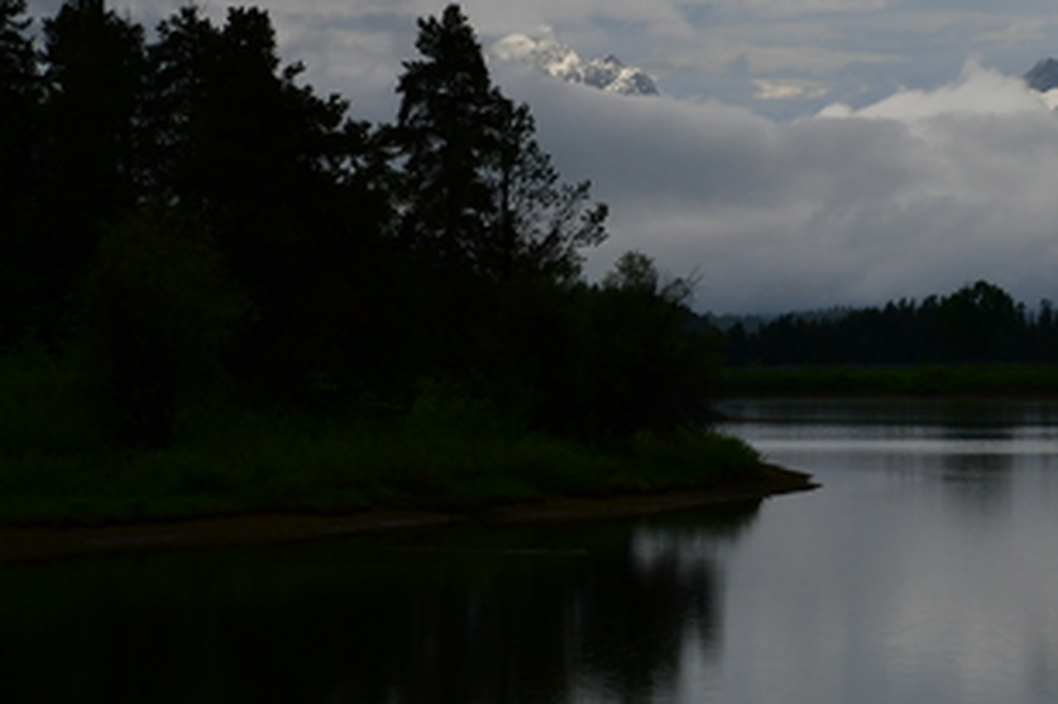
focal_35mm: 169
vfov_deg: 8.1
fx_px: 4964
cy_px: 252
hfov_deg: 12.1
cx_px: 917
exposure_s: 1/500
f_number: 5
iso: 200
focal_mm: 62
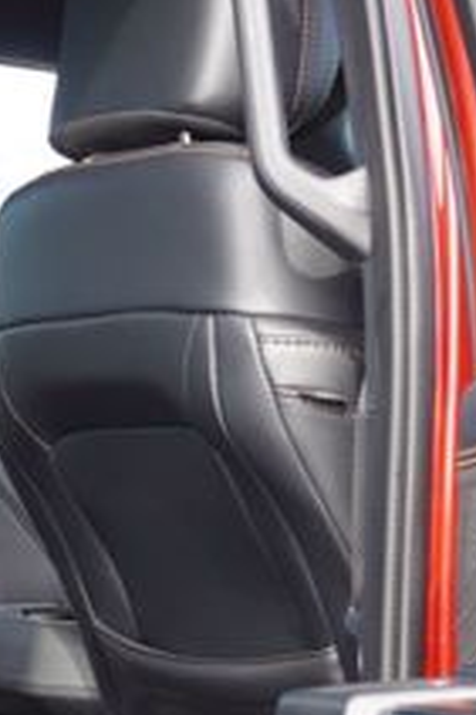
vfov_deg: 16.2
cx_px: -14
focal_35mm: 123
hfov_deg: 11.0
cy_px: 762
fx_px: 2452
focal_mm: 17
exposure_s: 1/60
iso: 100
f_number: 4
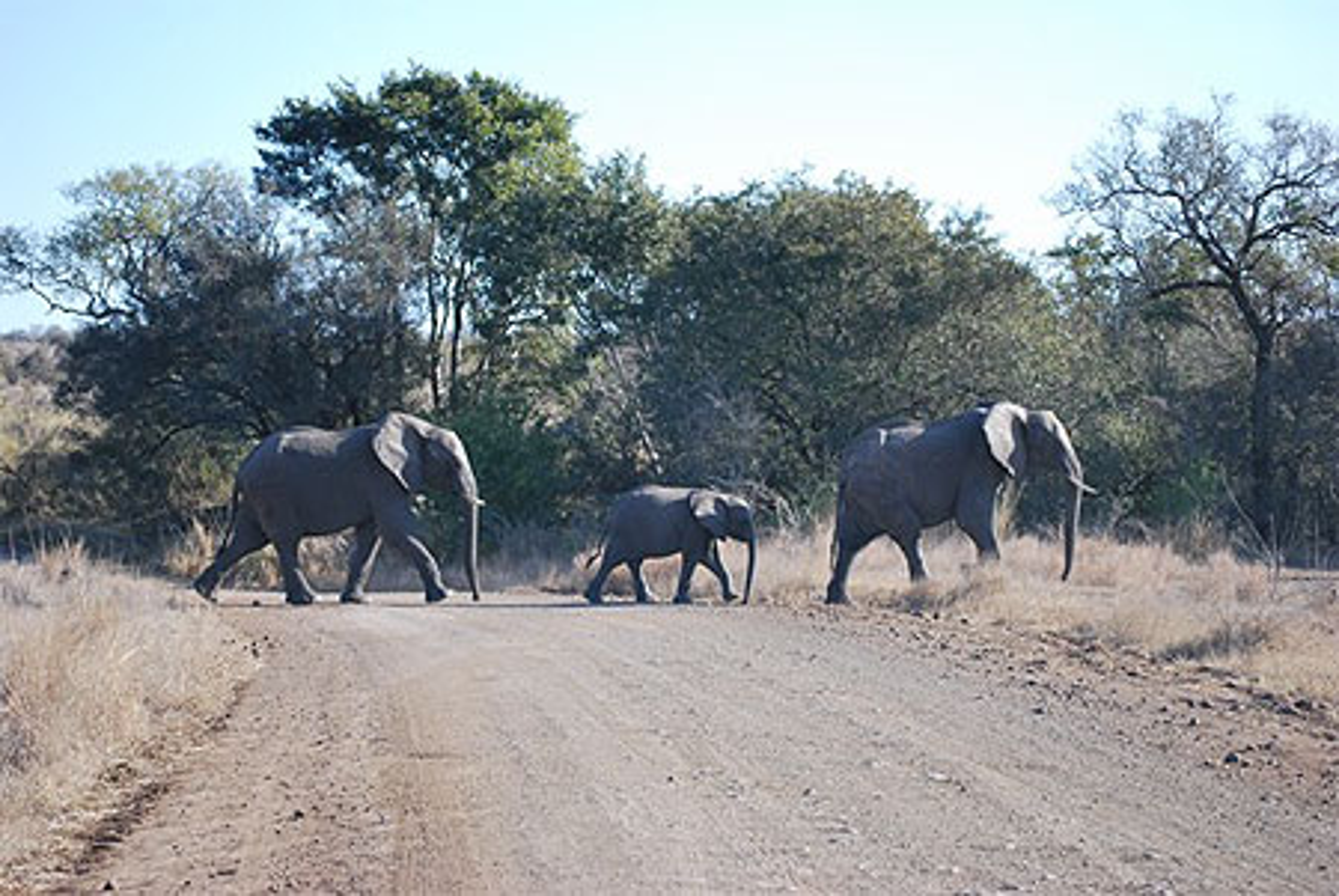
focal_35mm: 90
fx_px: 3351
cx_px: 670
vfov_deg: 15.2
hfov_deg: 22.6
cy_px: 448
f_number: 5
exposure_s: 1/400
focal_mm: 60
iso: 200
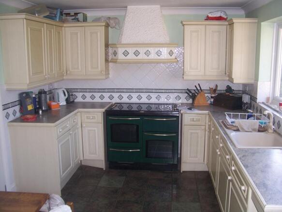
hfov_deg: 54.0
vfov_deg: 41.8
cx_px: 141
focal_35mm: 34
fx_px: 277
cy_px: 106
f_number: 2.7
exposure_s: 1/60
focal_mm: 5.6
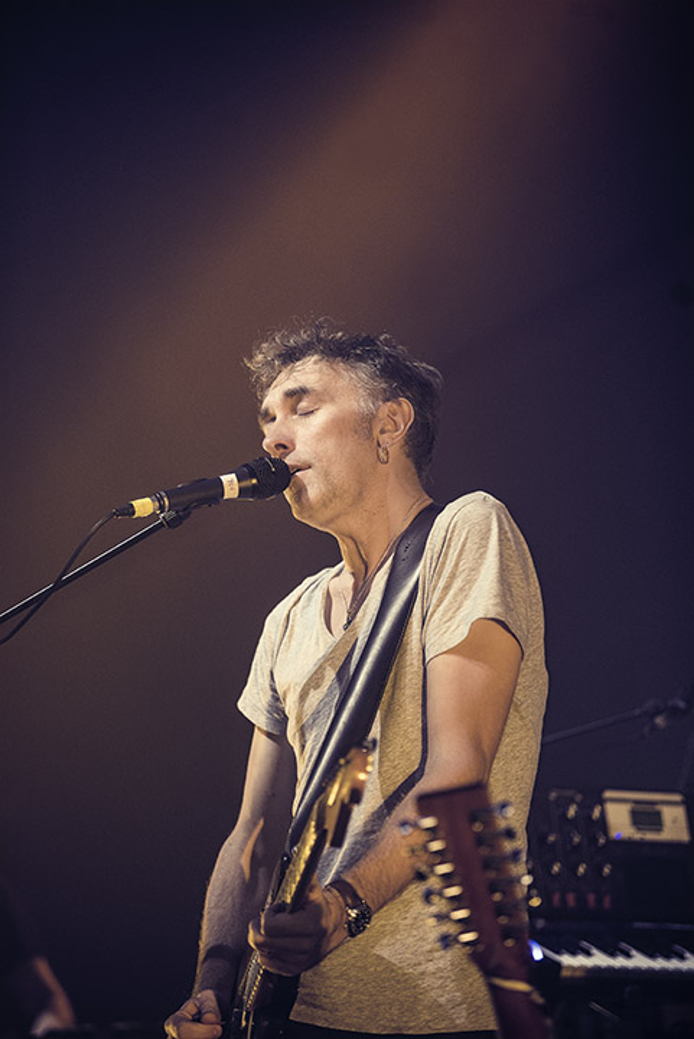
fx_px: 3898
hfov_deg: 10.2
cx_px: 347
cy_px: 520
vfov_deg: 15.2
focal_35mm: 135
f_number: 2.8
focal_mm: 135
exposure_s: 1/500
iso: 1600
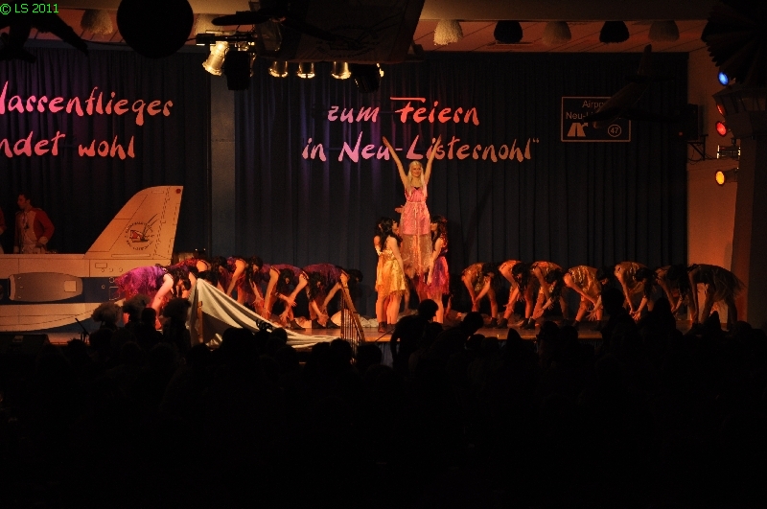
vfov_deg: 14.7
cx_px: 384
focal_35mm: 93
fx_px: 1979
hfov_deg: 21.9
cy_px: 254
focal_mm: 62
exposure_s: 1/60
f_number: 5.3
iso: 400
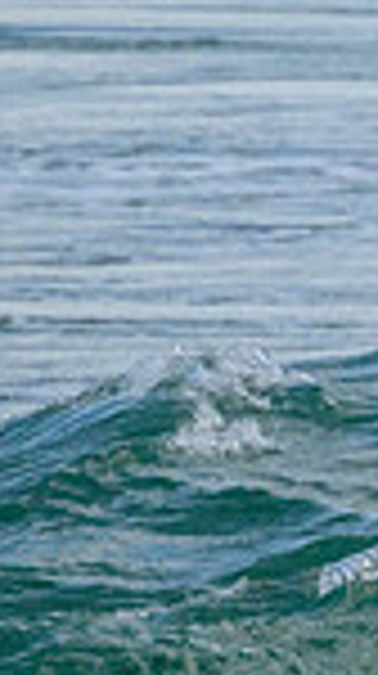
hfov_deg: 0.4
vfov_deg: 0.7
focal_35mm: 3241
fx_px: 57947
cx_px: 1004
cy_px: 371
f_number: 11
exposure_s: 1/2000
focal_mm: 800
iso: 1800
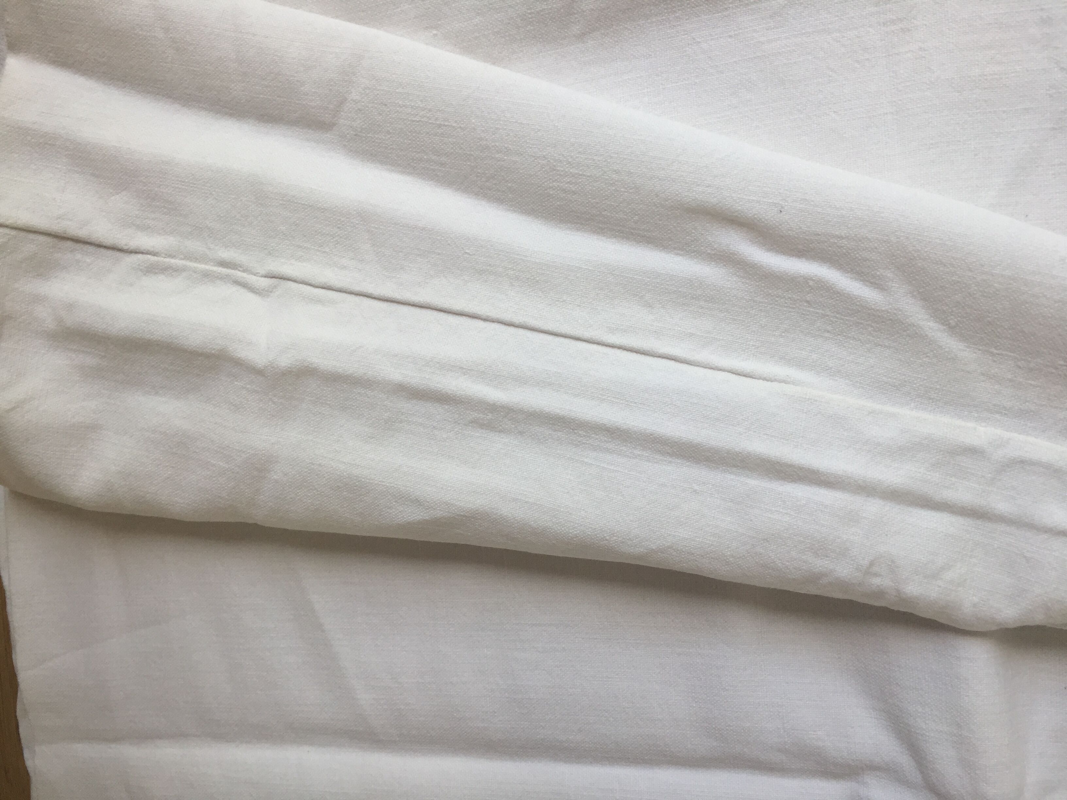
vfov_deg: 48.2
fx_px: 894
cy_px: 400
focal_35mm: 29
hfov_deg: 61.7
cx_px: 534
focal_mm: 4.15
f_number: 2.2
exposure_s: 1/100
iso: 50
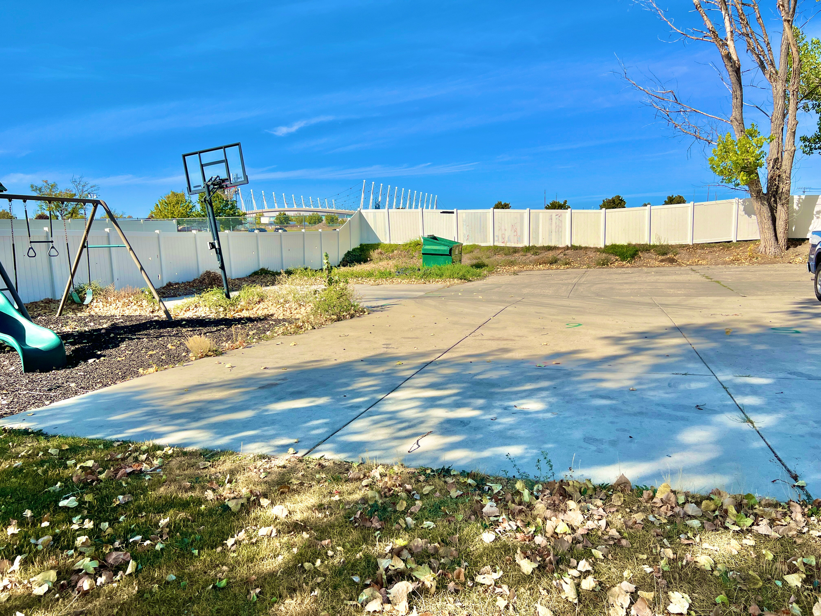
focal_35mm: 26
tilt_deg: -6.5
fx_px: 617
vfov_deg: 53.1
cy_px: 308
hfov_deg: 67.3
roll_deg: +1.3
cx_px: 410
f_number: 1.5
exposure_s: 1/4115
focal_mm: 5.7
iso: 50
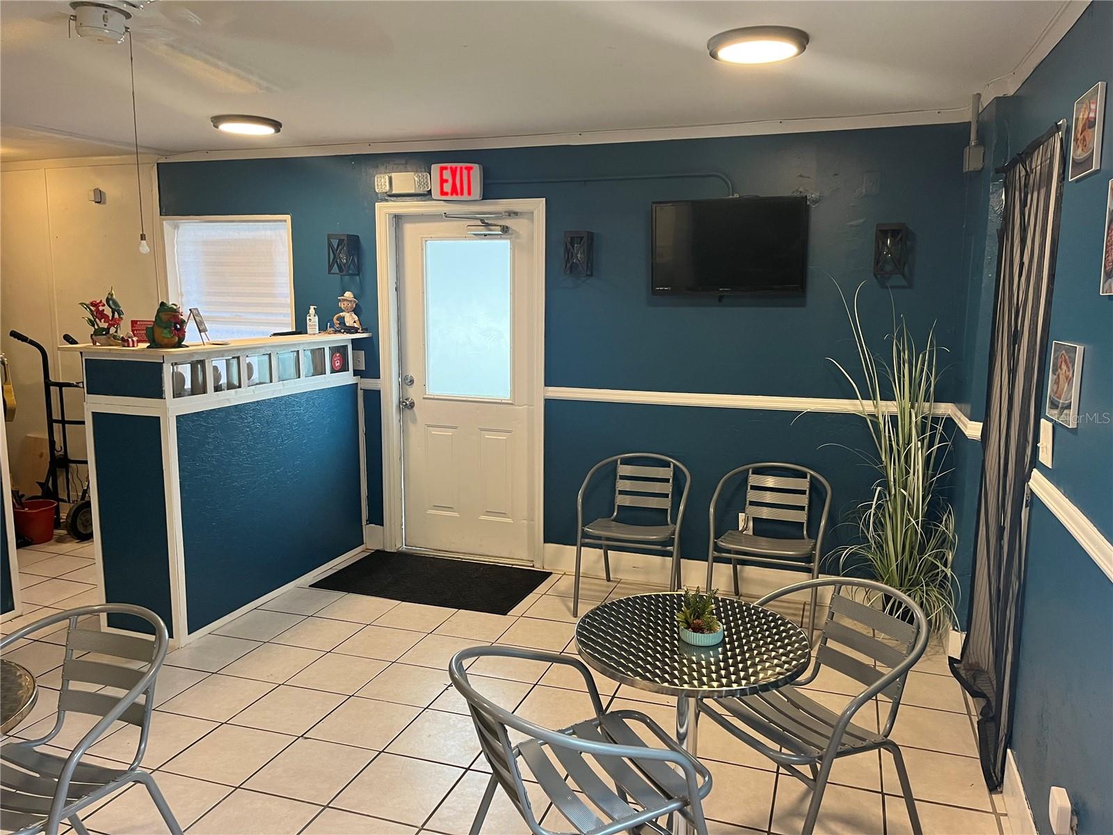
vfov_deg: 53.1
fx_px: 836
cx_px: 556
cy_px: 418
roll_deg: +0.2
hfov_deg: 67.3
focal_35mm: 26
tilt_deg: -8.3
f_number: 1.6
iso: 125
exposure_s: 1/60
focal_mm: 5.1
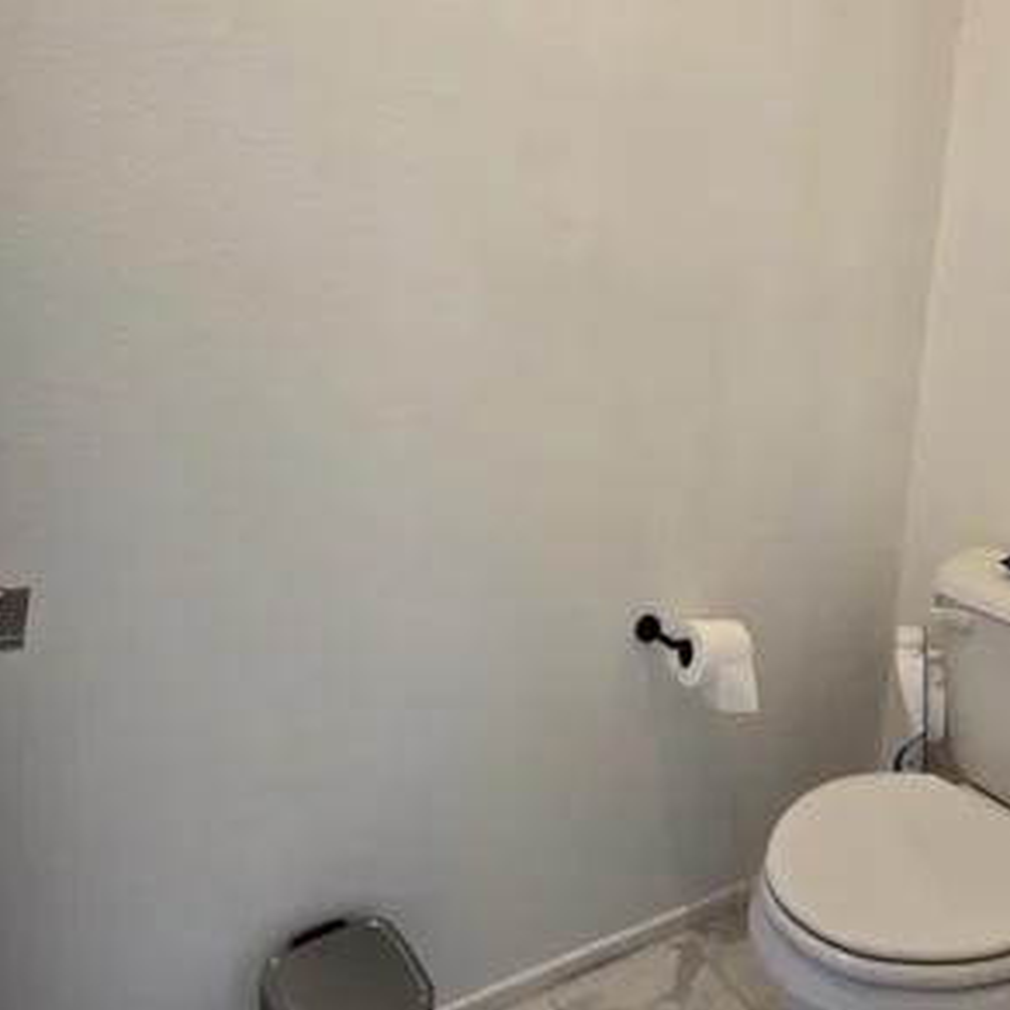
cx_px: 550
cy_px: 405
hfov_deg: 69.5
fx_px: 726
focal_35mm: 22
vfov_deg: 68.9
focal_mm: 2.2
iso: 80
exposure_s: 1/60
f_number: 2.2
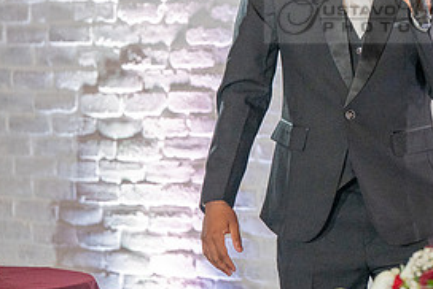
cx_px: 403
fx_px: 3335
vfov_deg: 5.0
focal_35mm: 277
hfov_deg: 7.4
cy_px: 6
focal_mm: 130
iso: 1600
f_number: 2.8
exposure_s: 1/320
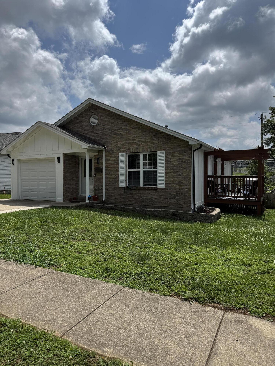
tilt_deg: -0.8
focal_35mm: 24
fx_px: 254
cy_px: 183
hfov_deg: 56.8
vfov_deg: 71.6
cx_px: 138
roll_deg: +0.0
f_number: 1.78
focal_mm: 6.76
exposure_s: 1/10417
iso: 80
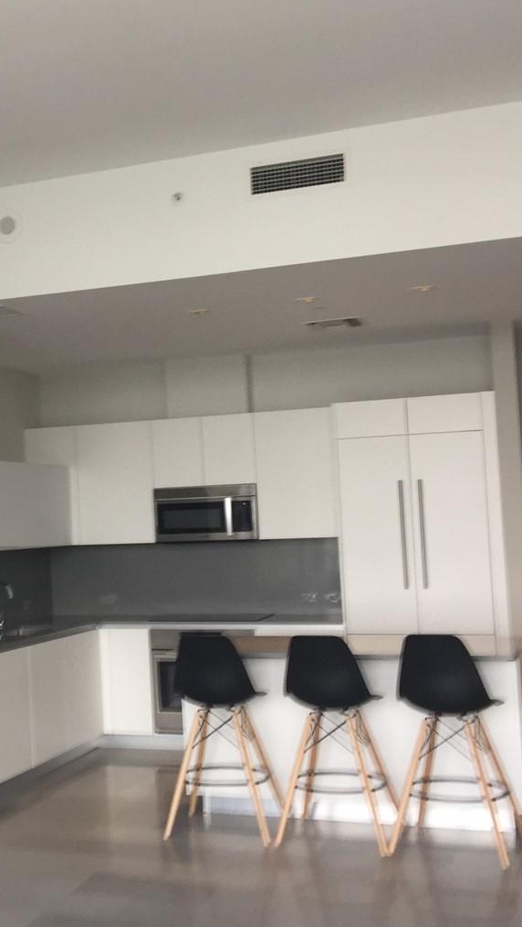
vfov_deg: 41.3
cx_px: 21
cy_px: 488
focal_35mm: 50
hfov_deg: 23.1
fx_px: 1230
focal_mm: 4.15
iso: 40
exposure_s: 1/60
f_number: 2.2
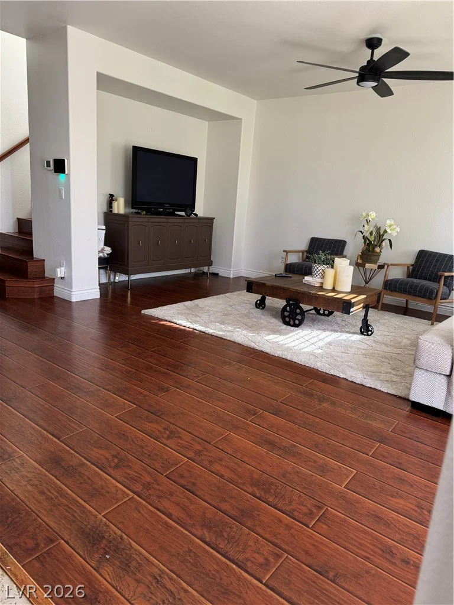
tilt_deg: -13.6
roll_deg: -3.6
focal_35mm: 24
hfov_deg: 56.8
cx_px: 227
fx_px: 420
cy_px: 302
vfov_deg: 71.6
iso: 160
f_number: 1.78
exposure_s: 1/60
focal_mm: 6.76
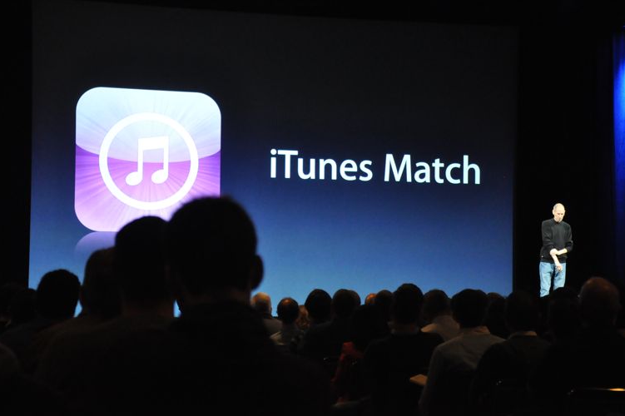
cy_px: 209
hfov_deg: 23.1
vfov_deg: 15.5
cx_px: 314
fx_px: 1527
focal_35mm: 88
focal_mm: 58
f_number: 5
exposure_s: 1/30
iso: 2200
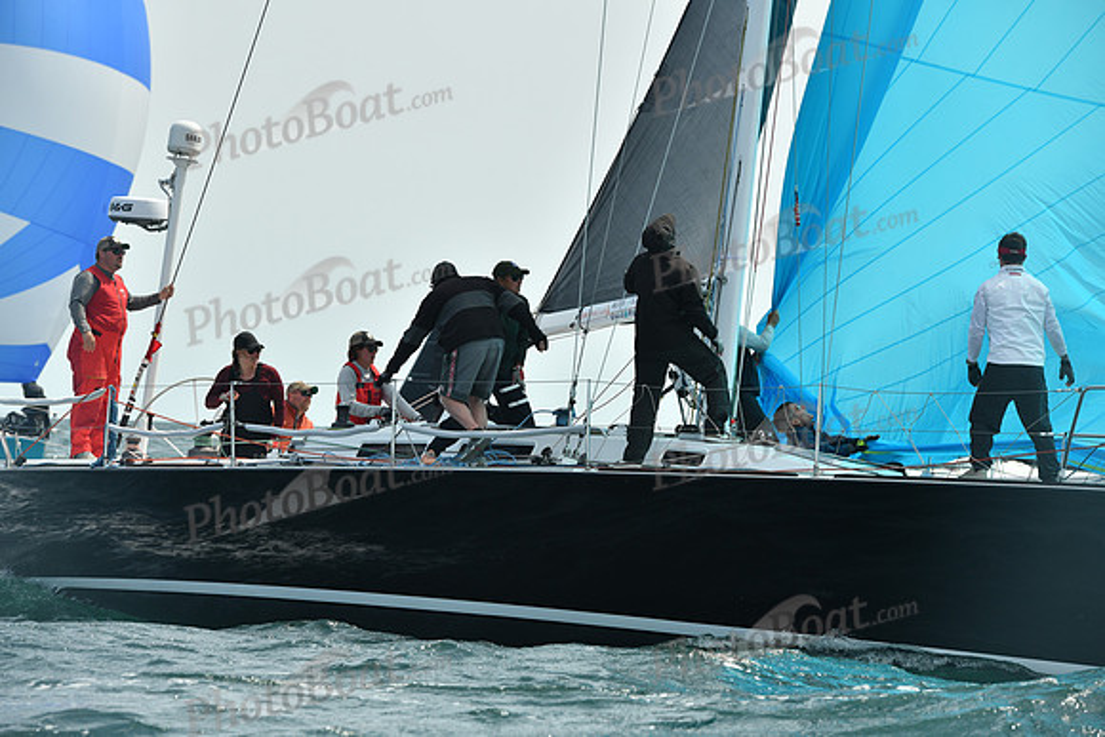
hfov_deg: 12.4
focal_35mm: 165
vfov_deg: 8.3
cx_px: 552
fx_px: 5066
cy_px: 368
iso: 320
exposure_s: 1/1250
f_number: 7.1
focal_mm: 165
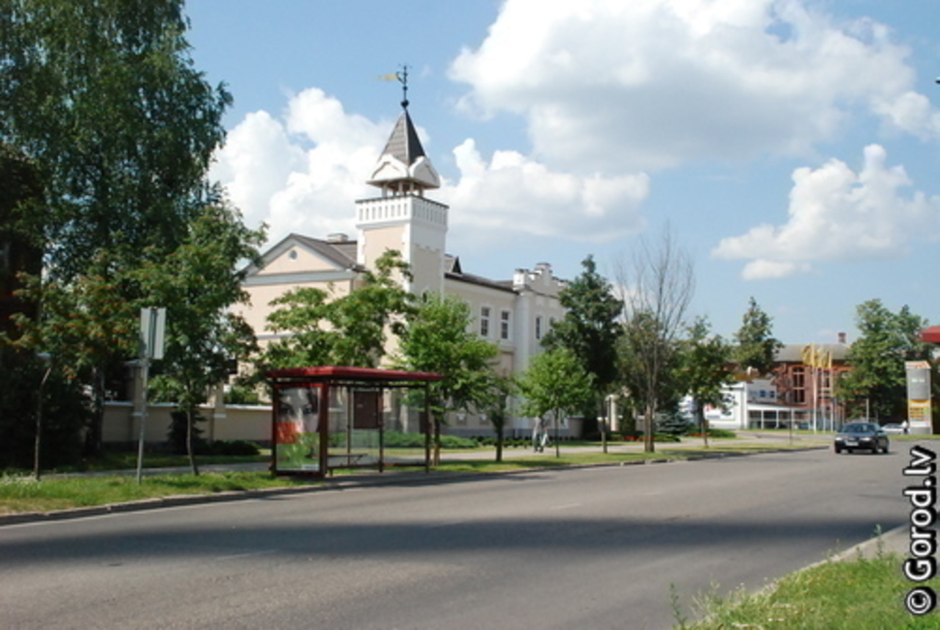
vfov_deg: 34.3
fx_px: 1020
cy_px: 315
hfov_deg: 49.5
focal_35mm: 39
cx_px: 470
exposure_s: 1/2000
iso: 1250
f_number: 8
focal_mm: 26
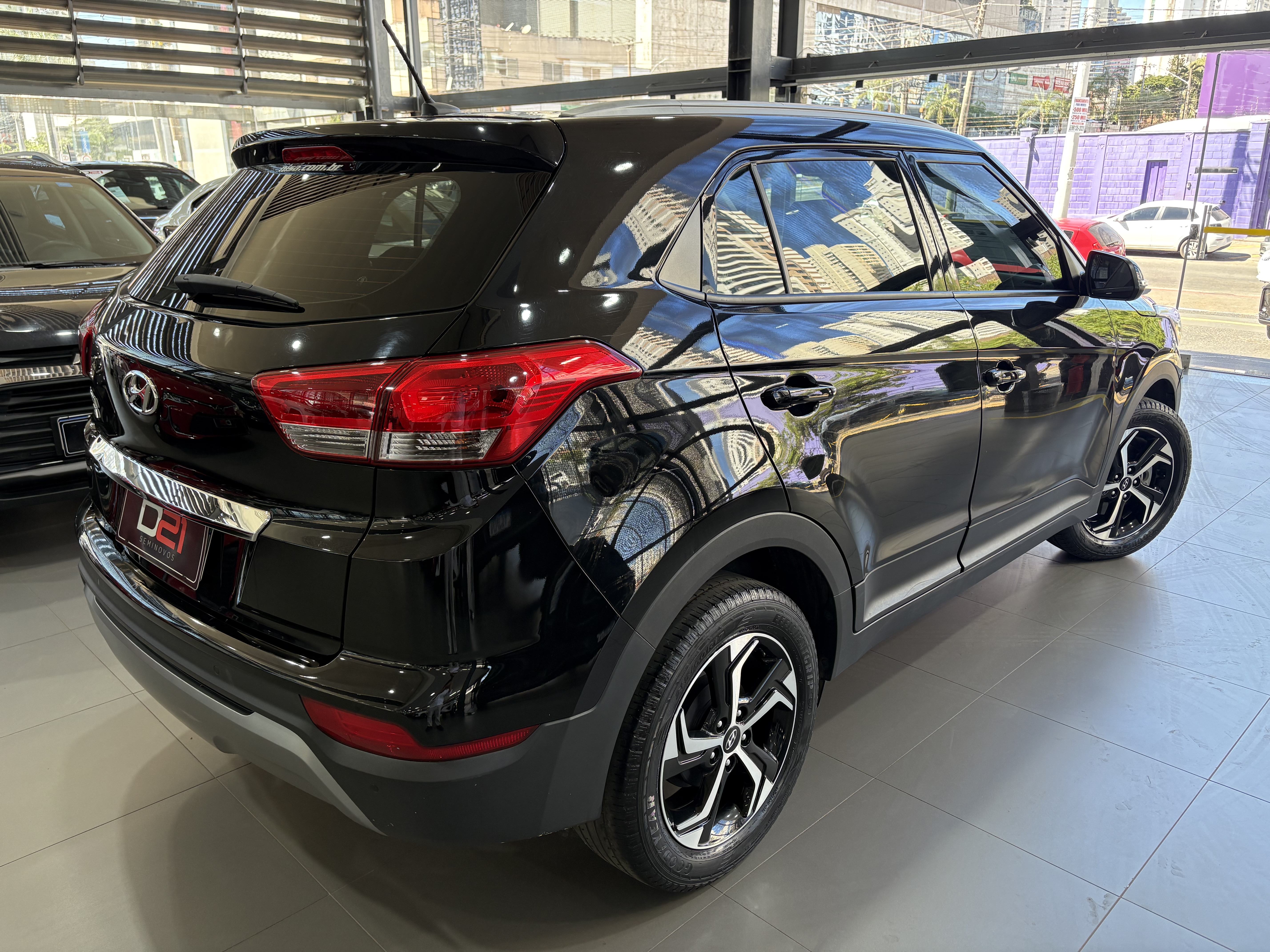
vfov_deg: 53.1
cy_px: 476
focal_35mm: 26
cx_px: 635
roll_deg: +0.5
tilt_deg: -17.2
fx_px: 954
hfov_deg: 67.3
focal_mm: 5.96
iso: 64
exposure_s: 1/135
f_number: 1.6
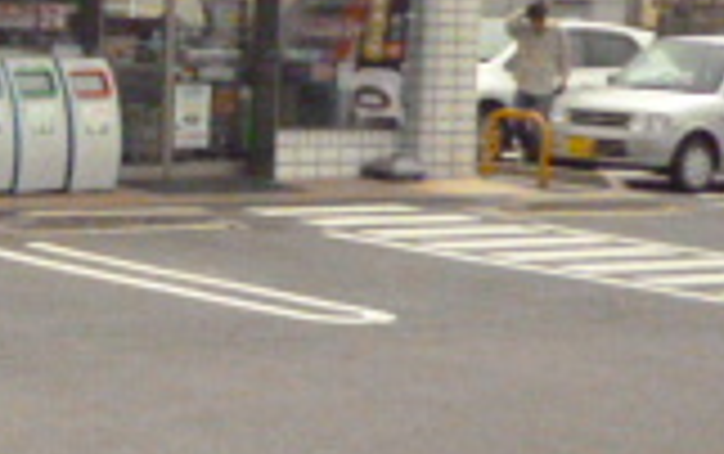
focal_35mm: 118
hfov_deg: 16.9
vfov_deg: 11.1
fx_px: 2331
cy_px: 31
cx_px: -130
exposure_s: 1/1600
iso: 1600
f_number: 9
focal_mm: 5
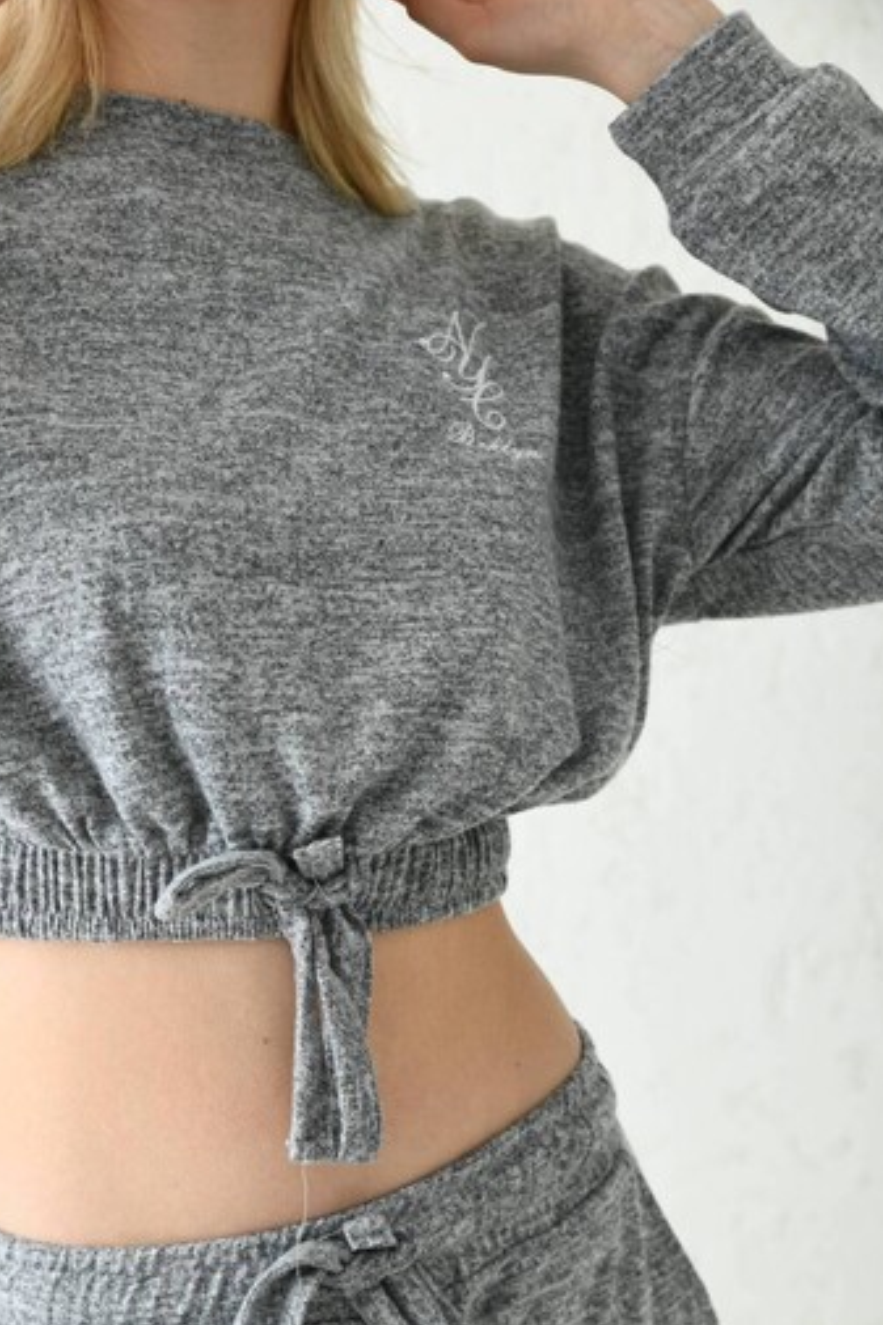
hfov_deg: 16.4
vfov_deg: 24.3
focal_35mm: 83
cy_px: 917
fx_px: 3056
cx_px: 236
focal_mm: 56
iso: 100
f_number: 5.6
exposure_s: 1/160
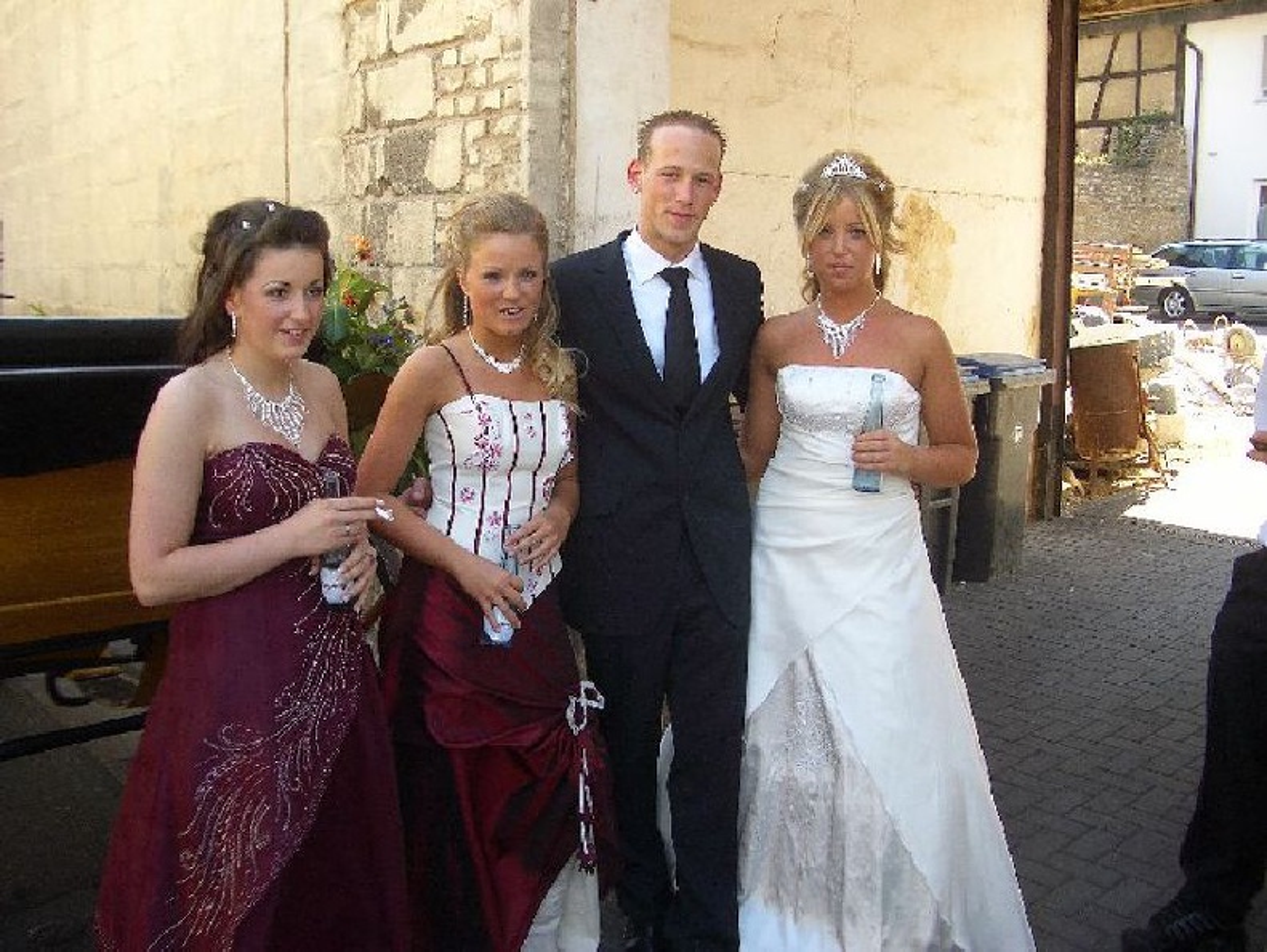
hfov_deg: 52.6
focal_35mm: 35
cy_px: 476
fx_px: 1282
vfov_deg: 40.7
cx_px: 634
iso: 50
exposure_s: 1/160
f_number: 2.6
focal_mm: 5.8
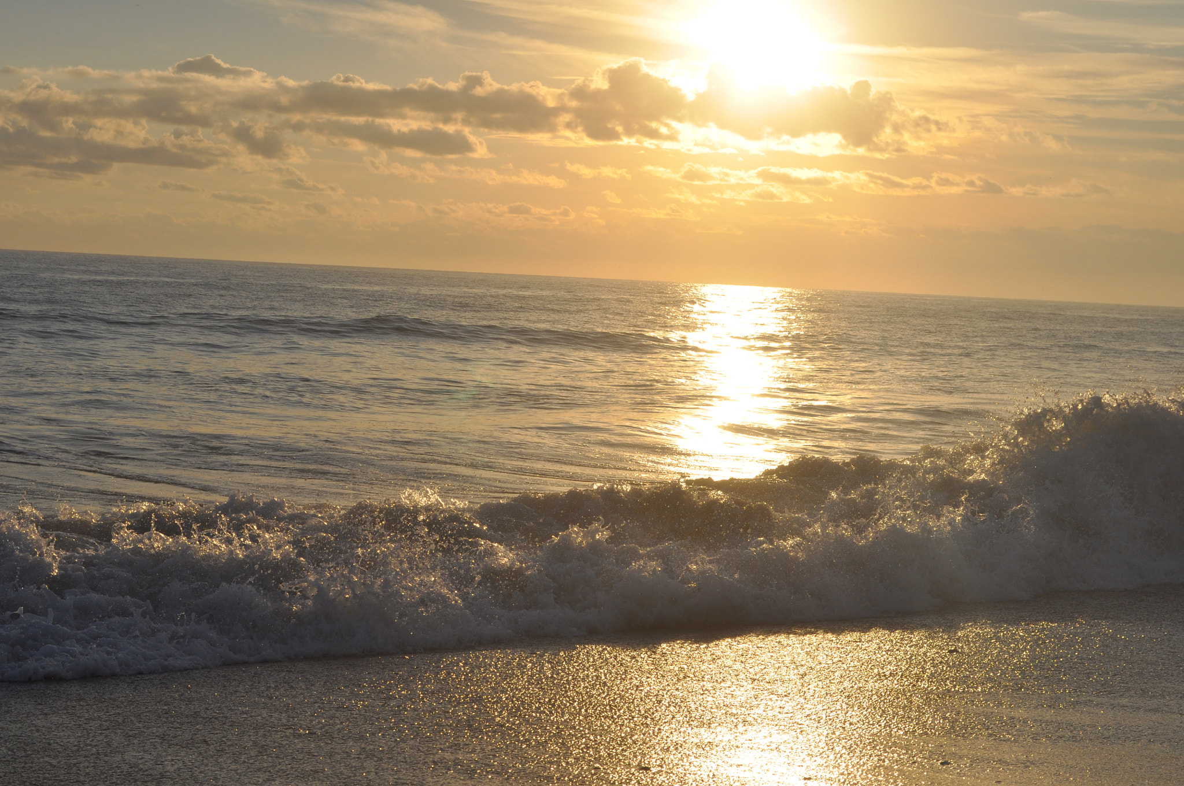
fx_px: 2365
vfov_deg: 18.9
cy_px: 393
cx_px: 592
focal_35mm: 72
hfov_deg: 28.1
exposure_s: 1/800
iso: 200
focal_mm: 48
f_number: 14
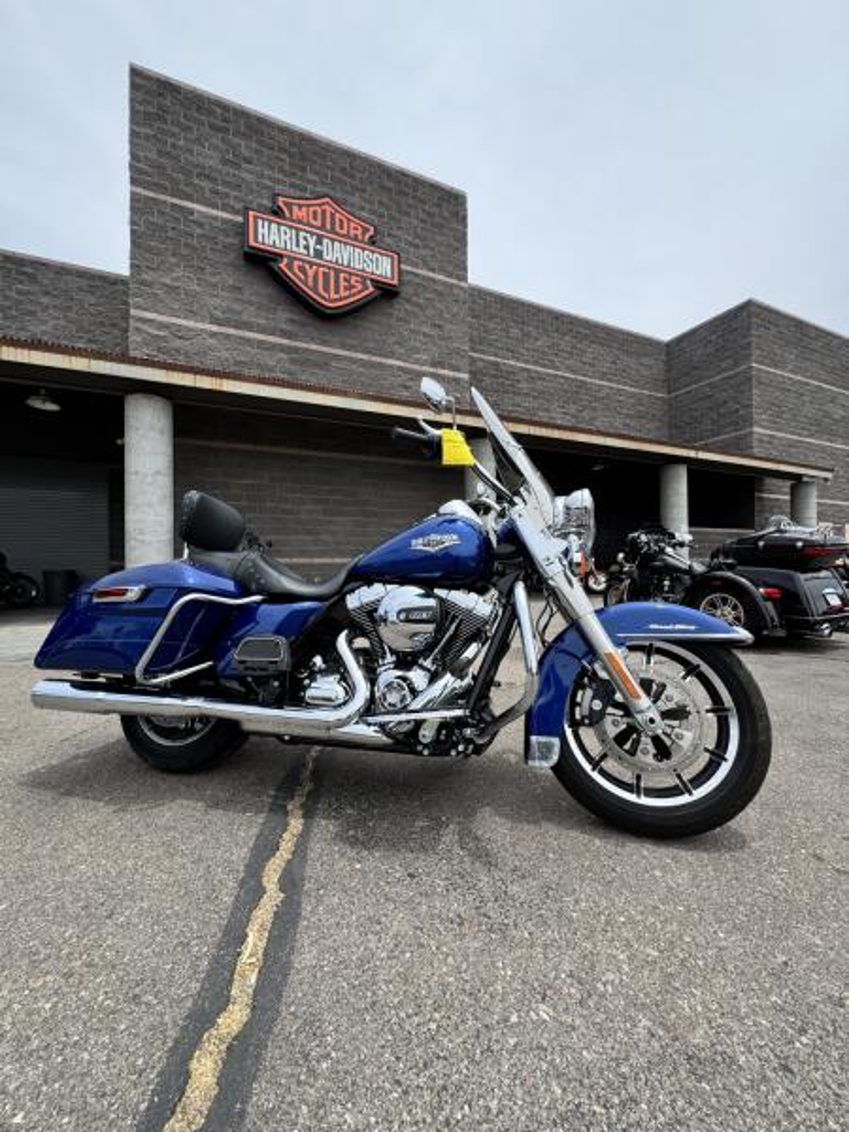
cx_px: 424
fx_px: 458
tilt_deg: +1.8
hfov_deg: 85.7
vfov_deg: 102.1
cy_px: 566
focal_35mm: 14
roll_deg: +1.1
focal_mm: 2.22
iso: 40
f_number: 2.2
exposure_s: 1/968
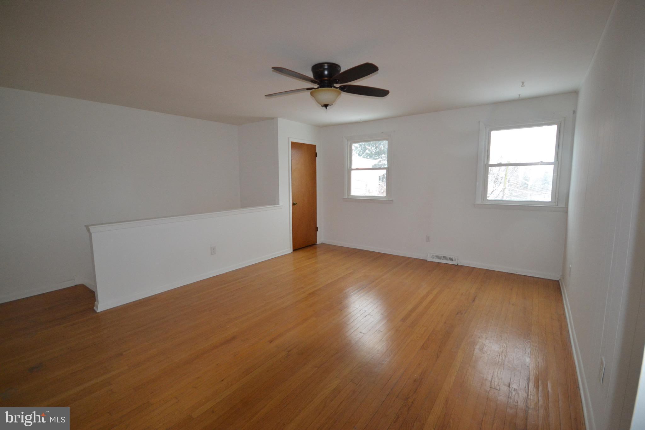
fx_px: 269
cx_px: 322
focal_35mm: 15
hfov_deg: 100.4
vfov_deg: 77.3
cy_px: 215
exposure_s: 1/60
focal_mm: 10
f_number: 4
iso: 1100
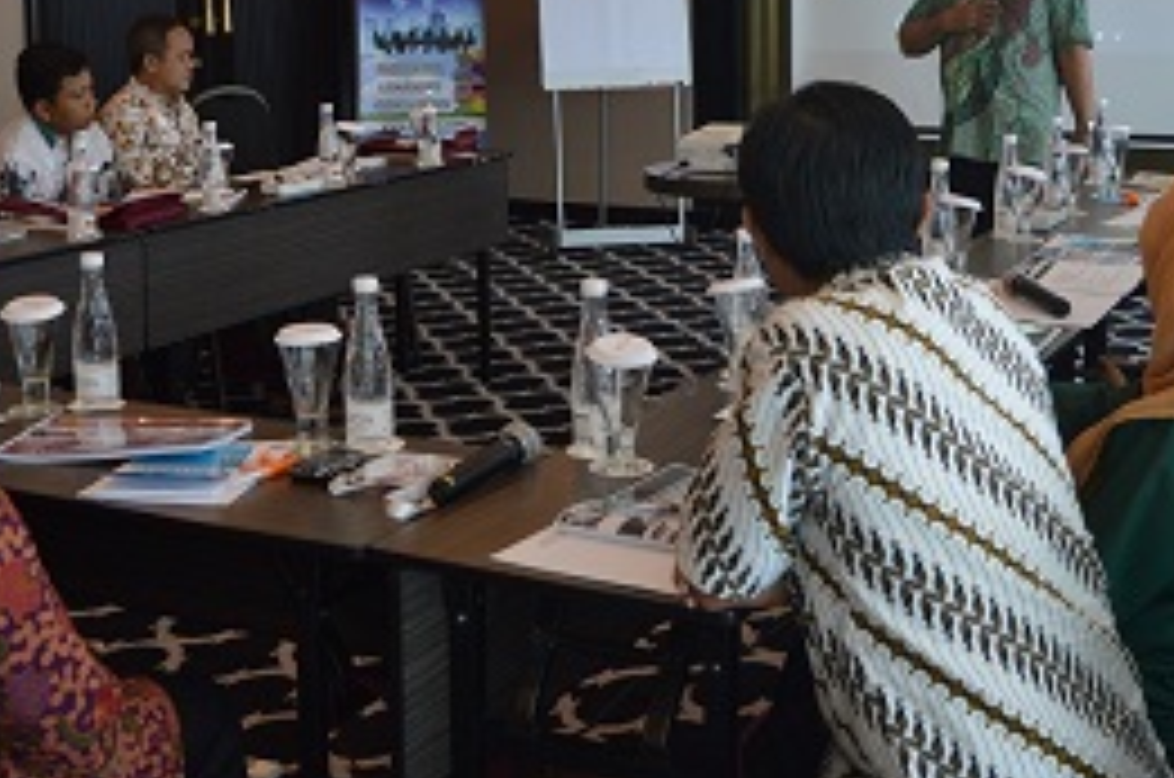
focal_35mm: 58
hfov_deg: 34.6
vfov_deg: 23.0
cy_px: 144
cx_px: 526
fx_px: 1885
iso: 400
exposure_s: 1/60
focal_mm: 21
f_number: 3.8
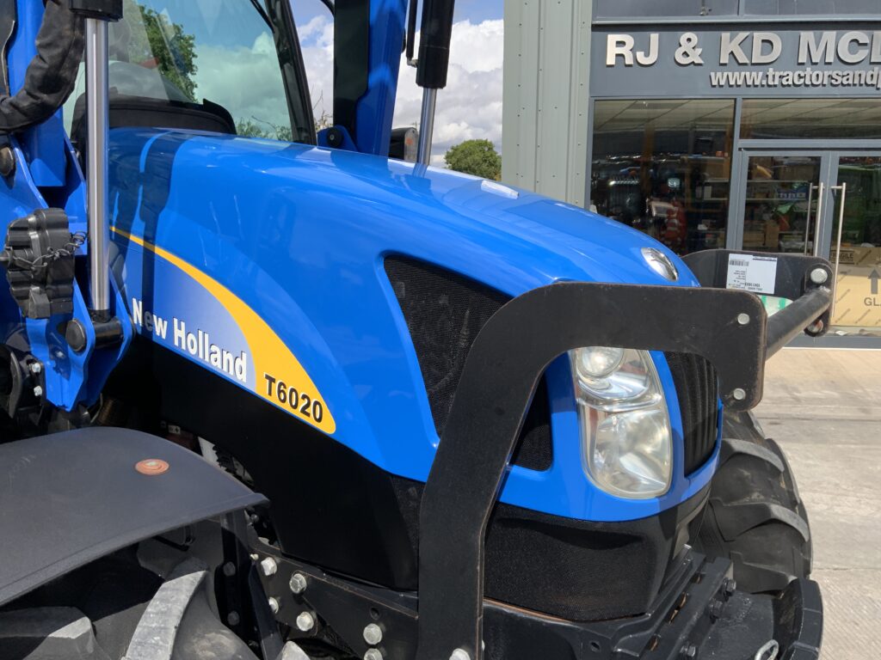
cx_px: 440
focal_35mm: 29
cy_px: 330
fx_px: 738
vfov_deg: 48.2
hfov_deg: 61.7
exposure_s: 1/1412
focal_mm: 3
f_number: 1.8
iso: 16
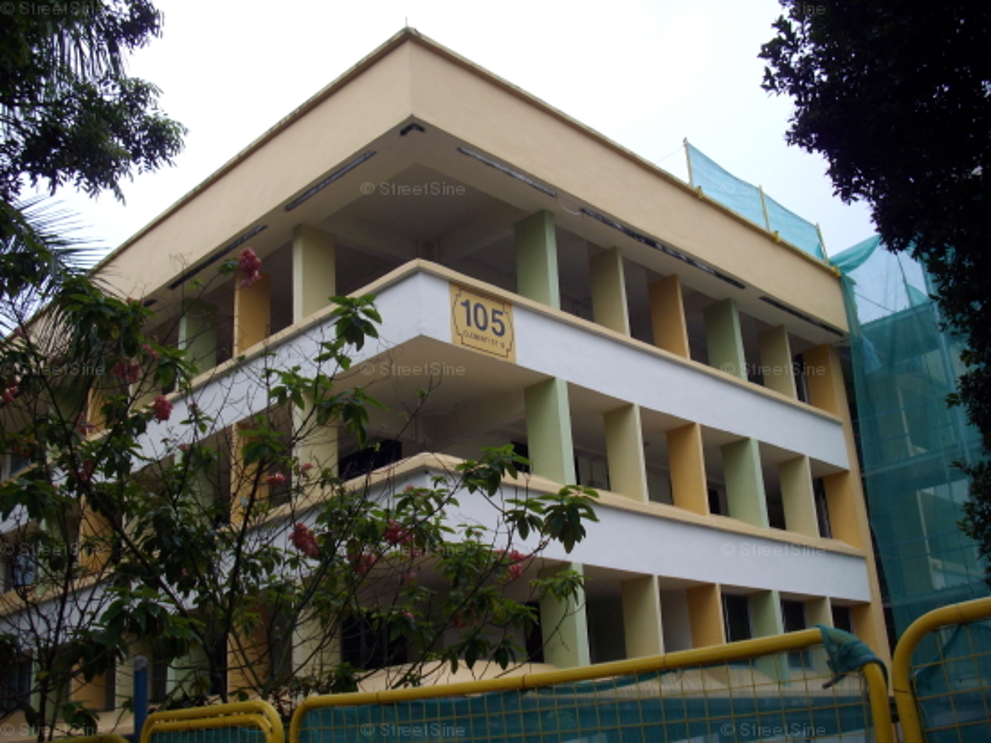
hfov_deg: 50.2
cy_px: 372
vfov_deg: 38.6
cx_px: 496
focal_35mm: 37
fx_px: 1059
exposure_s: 1/80
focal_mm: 6.2
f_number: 5.6
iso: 80
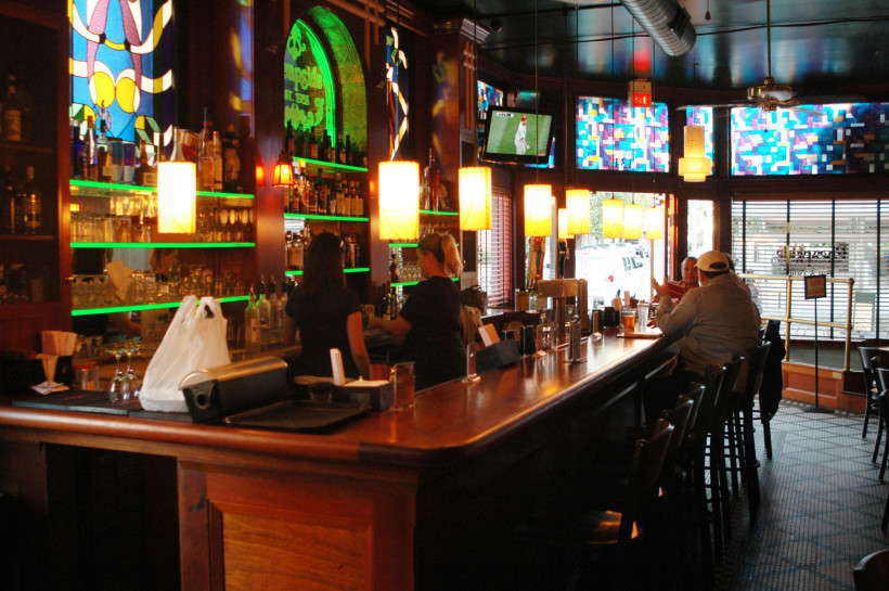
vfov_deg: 36.8
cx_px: 444
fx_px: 888
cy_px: 296
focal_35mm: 36
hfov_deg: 53.2
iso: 400
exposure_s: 1/40
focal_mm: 24
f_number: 4
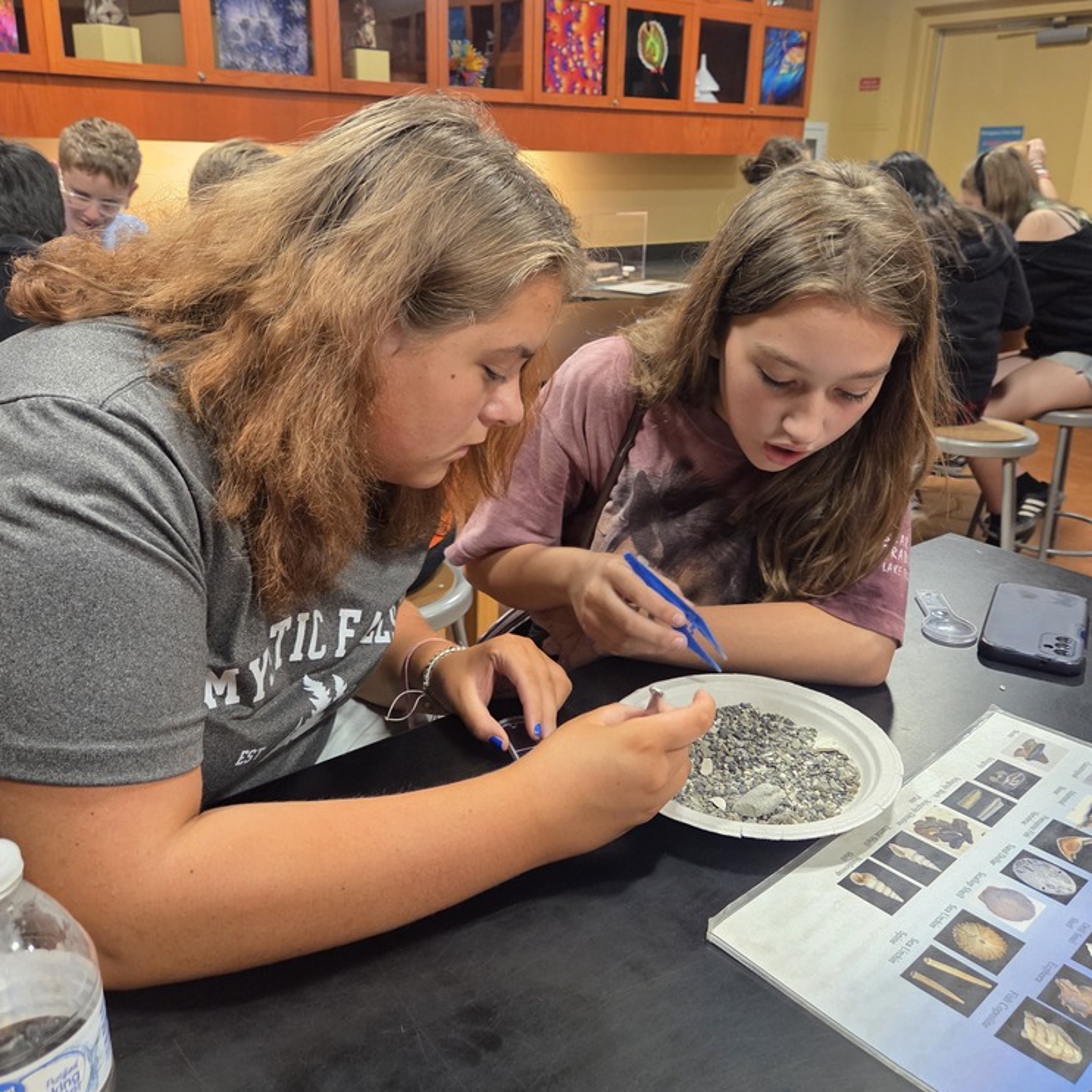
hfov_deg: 57.3
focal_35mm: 28
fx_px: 999
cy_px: 463
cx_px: 553
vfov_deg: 57.0
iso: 500
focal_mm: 5.4
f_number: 1.8
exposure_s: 1/120
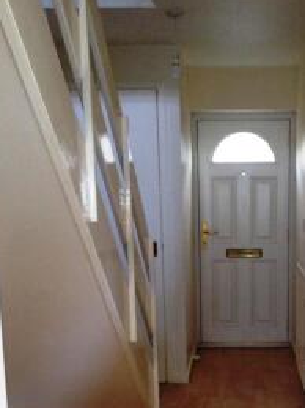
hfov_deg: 24.4
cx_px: 245
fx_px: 694
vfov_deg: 32.0
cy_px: 311
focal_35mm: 59
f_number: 2.4
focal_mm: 4.28
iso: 160
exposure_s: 1/20
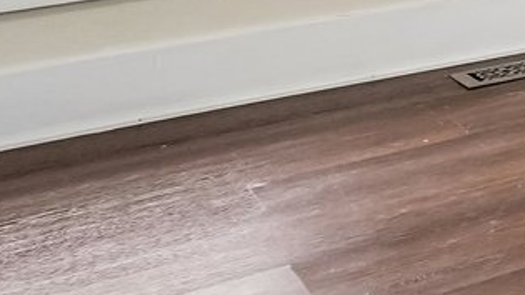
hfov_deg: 10.6
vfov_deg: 9.7
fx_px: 1517
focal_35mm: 109
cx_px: 1683
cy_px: -434
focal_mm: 16
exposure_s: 1/30
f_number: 8
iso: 1250
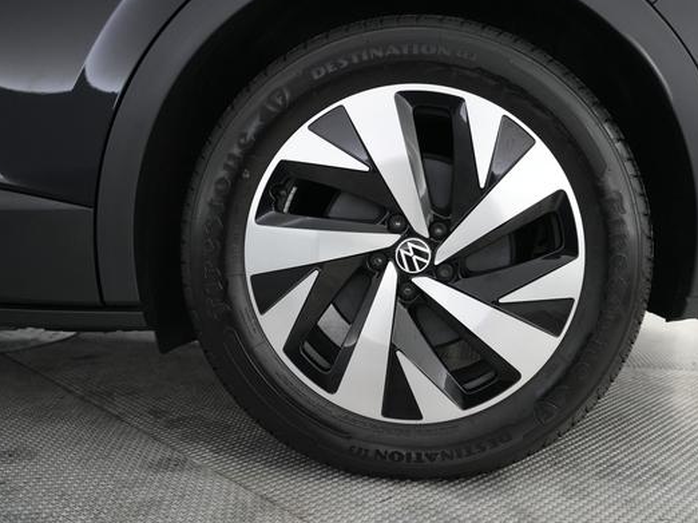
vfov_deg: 42.9
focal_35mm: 33
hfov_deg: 55.0
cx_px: 416
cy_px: 253
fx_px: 665
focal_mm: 28
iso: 3200
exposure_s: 1/160
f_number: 2.8
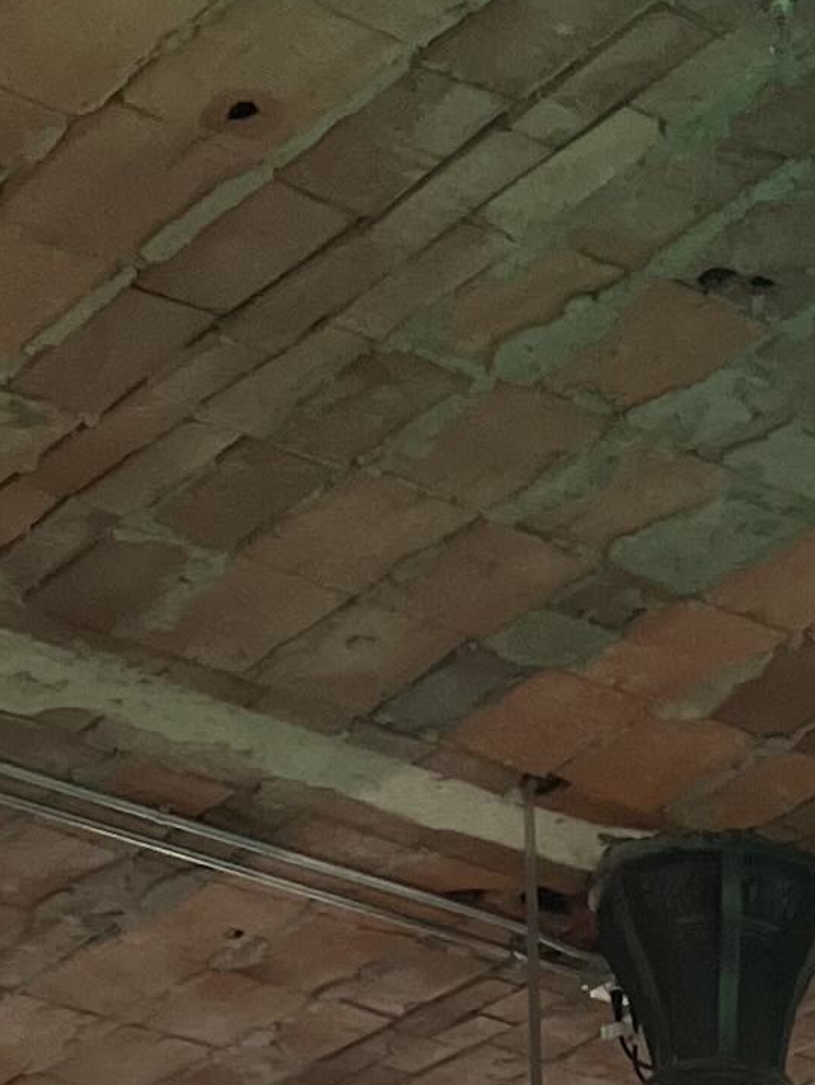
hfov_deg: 10.0
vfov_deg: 11.6
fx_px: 4581
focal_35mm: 146
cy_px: 2424
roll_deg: +1.2
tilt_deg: +5.0
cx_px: 927
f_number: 1.5
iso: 400
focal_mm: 5.7
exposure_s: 1/40
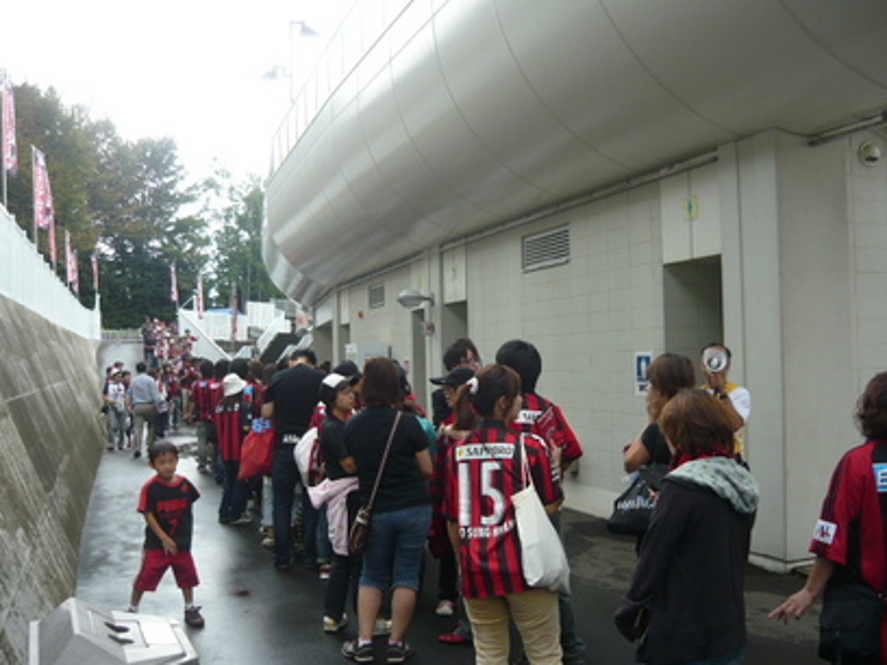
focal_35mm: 34
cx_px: 450
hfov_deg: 54.0
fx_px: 871
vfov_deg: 41.8
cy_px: 340
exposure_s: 1/200
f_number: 2.8
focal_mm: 5.5
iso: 100
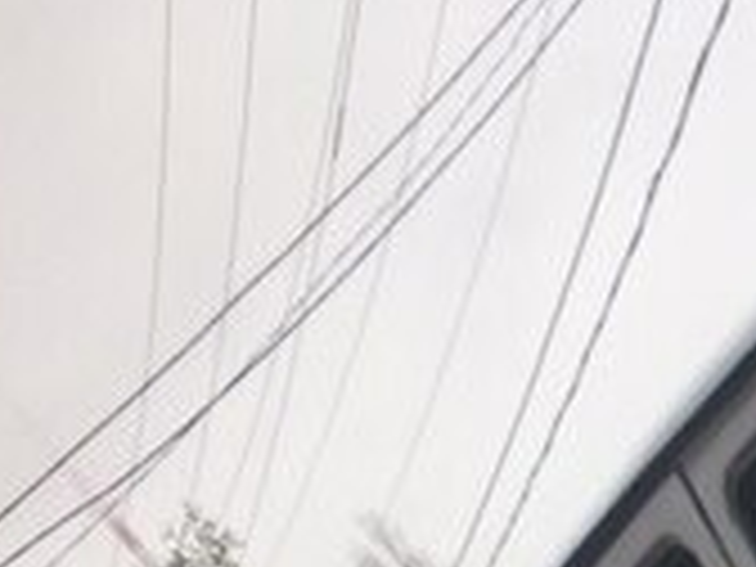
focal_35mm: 114
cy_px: 866
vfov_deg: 12.3
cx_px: 1418
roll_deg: +36.2
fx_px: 2490
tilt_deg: -10.4
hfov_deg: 14.8
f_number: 2.2
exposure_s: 1/285
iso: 32
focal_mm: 4.15
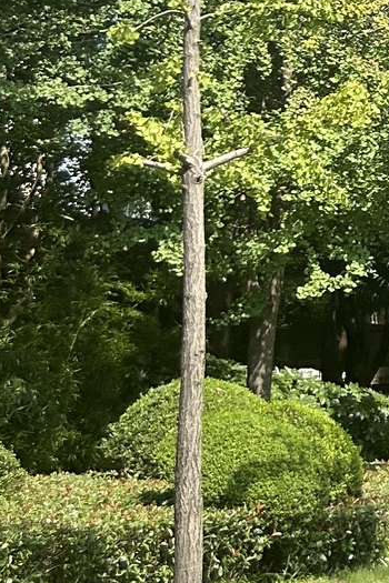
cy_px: -57
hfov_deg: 11.6
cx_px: 830
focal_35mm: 103
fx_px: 1669
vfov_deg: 19.0
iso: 50
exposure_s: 1/2513
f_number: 1.5
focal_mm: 5.7
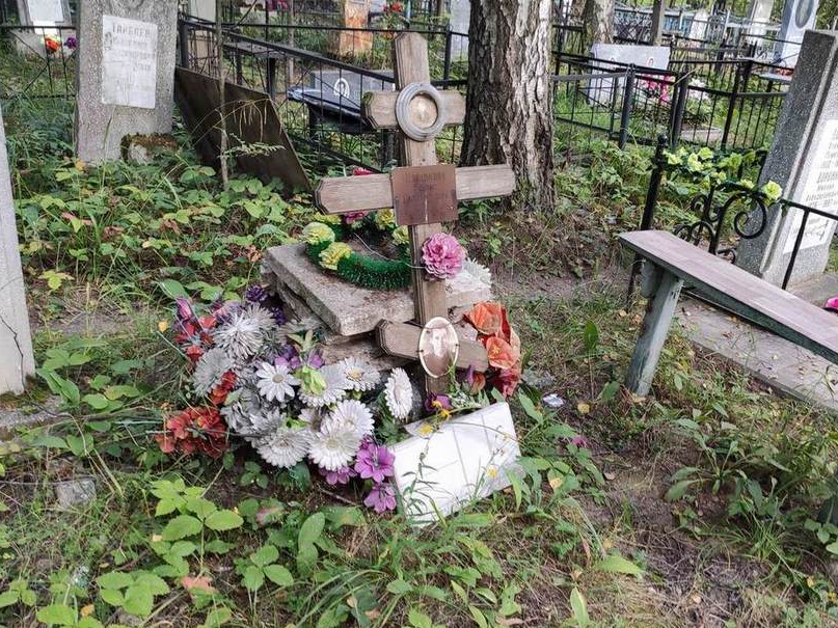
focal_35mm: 33
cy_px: 365
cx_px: 487
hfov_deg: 55.1
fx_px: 799
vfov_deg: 42.8
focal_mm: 4.77
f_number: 1.75
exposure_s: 1/50
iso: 132
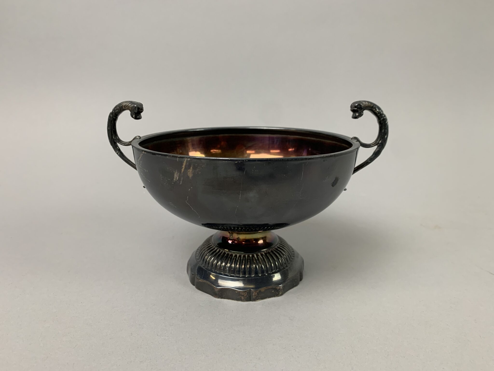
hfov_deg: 67.3
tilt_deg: -15.9
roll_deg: -0.2
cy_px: 186
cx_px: 247
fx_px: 371
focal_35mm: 26
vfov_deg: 53.1
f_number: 1.8
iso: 80
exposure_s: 1/50
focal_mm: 4.25
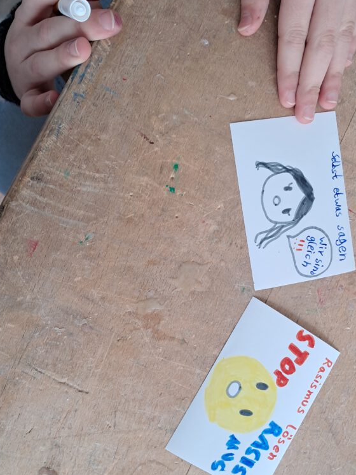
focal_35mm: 37
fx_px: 508
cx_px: 204
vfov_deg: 50.1
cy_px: 247
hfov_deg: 38.6
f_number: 1.8
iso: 80
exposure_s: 1/50
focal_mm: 4
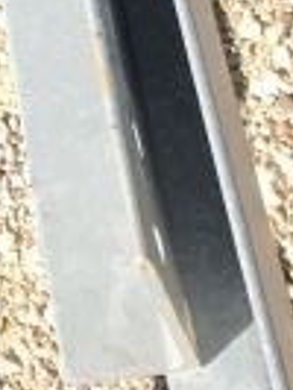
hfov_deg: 6.2
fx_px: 2434
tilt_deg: -25.3
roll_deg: +44.9
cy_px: -739
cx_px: -648
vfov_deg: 8.0
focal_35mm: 216
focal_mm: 3.99
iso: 20
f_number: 1.8
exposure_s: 1/997
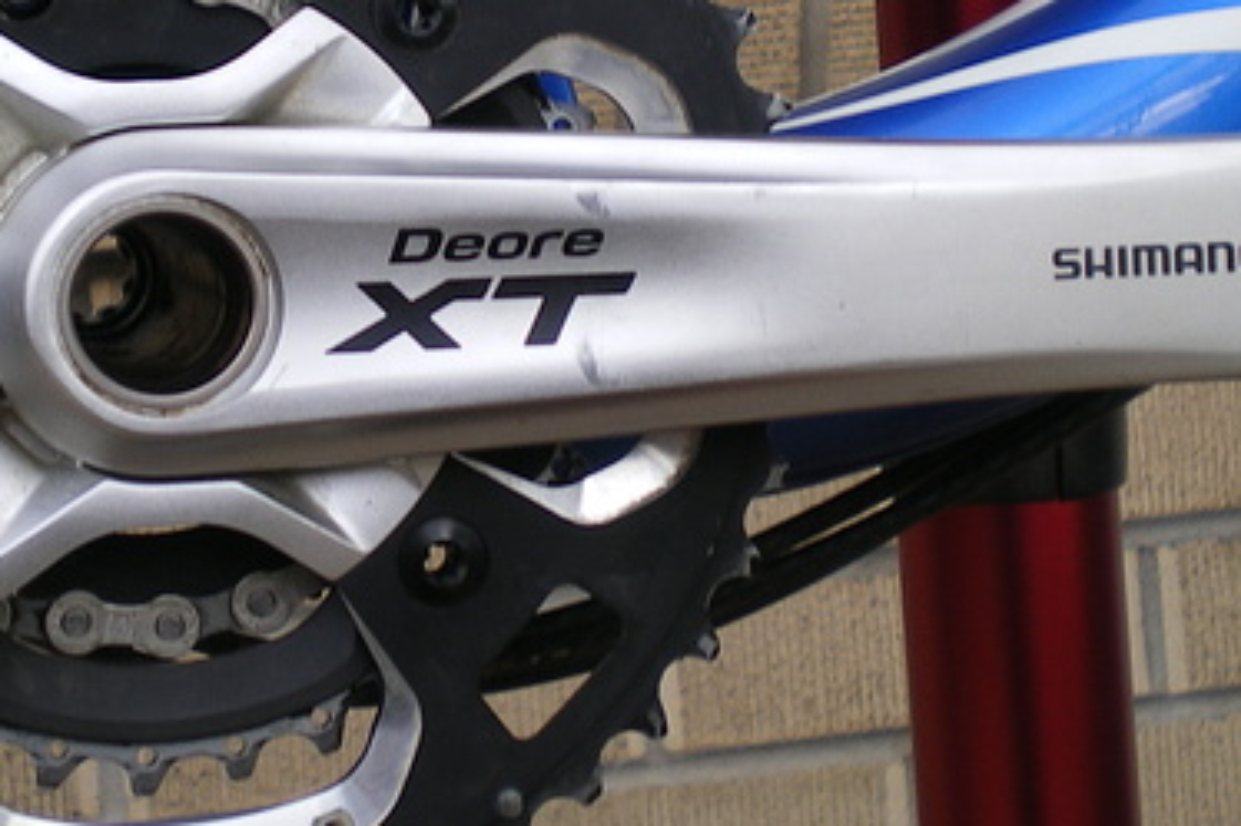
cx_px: 478
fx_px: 3377
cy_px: 119
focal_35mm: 98
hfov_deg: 20.8
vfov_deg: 13.8
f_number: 3.5
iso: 64
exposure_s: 1/50
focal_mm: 7.4
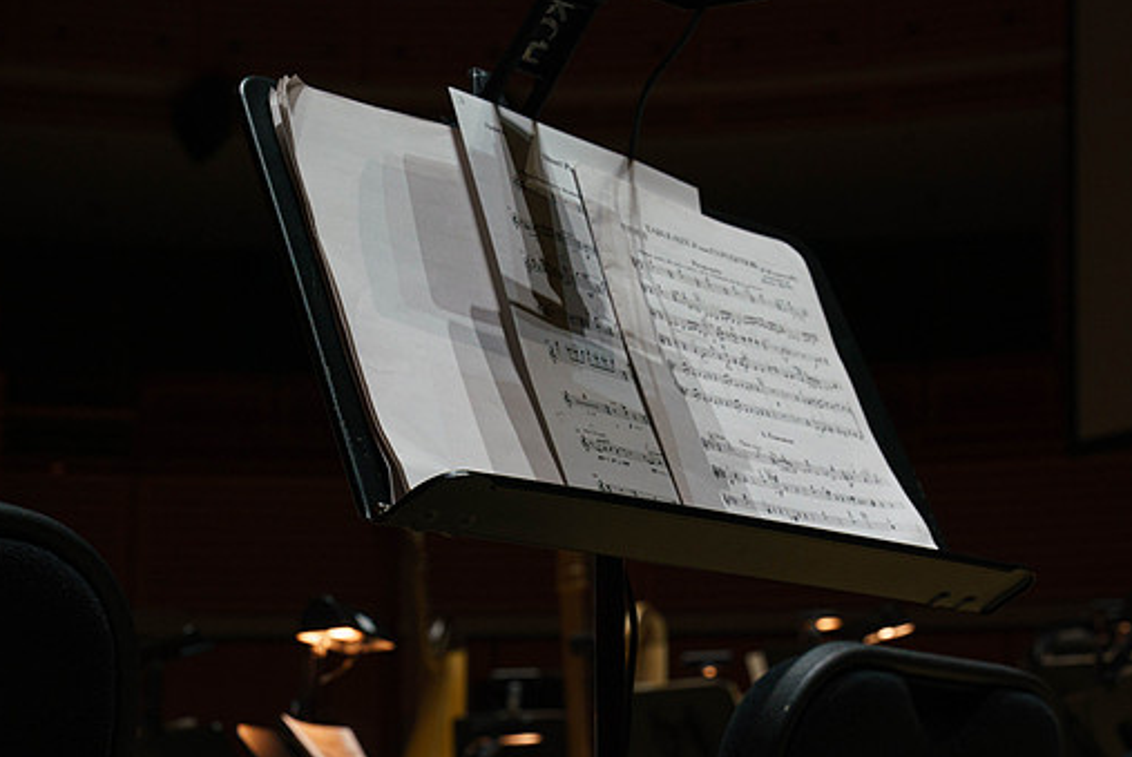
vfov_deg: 17.1
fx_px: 2518
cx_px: 598
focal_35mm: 80
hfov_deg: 25.3
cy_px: 405
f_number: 9
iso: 2500
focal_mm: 70
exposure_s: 1/200
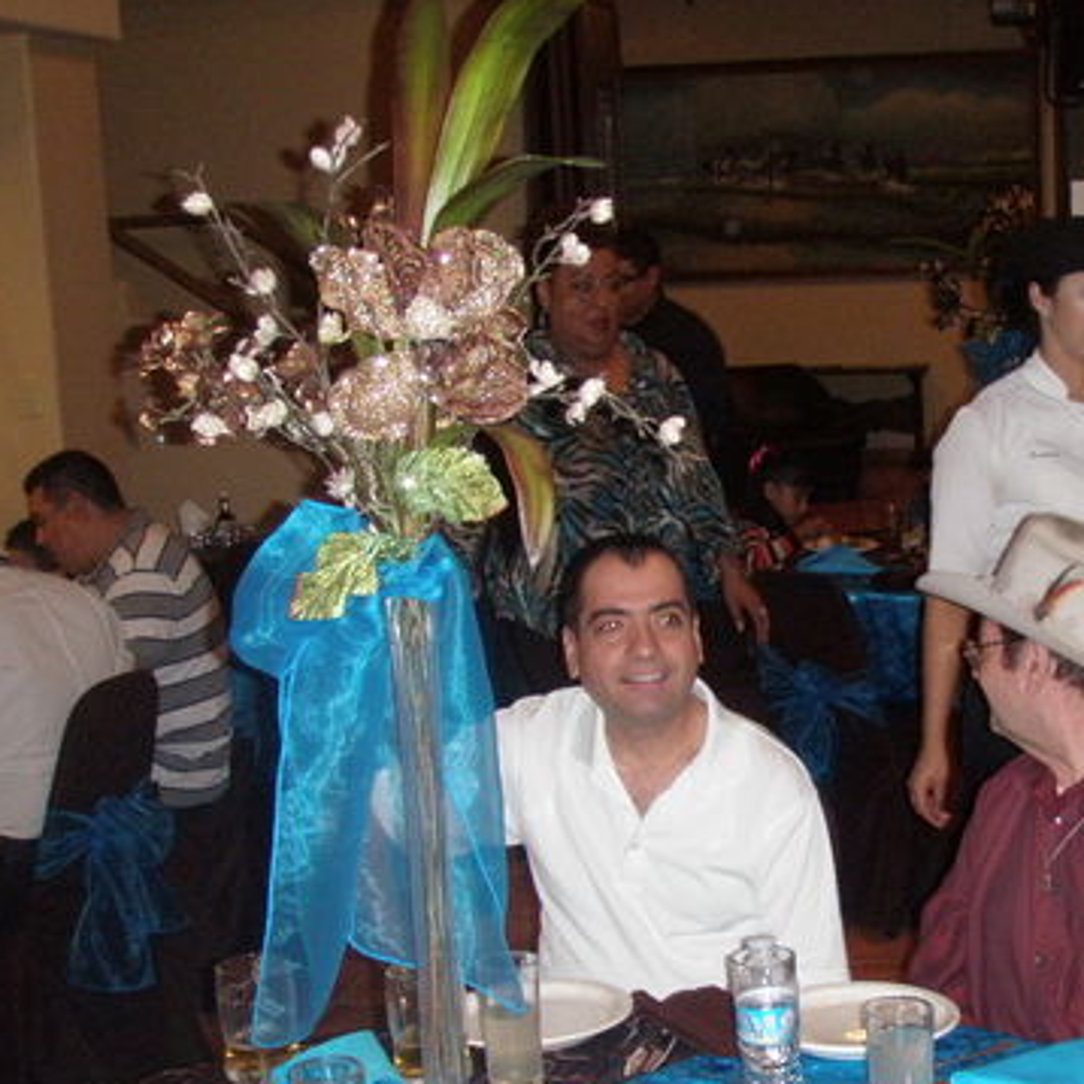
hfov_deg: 27.9
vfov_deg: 28.5
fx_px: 2126
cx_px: 890
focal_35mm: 60
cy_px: 669
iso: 320
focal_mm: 6.7
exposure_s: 1/30
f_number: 3.5
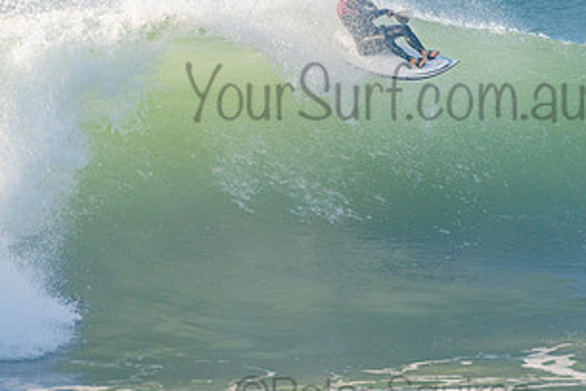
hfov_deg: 2.2
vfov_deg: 1.5
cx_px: 383
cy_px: 76
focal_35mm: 947
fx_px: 15414
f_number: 5.6
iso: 280
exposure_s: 1/1600
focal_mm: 500
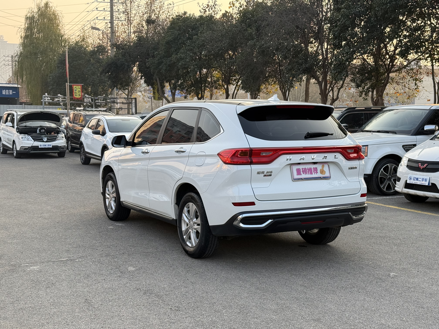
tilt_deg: -5.1
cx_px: 220
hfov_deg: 39.7
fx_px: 609
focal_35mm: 48
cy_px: 164
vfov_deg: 30.3
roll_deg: -0.2
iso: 64
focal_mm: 6.76
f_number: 1.78
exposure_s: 1/733
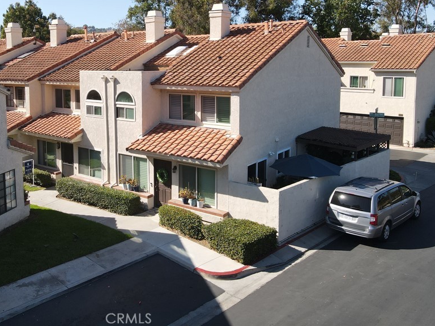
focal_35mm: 32
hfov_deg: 56.3
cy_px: 109
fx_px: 402
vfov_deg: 43.6
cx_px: 170
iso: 100
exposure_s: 1/400
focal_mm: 4.5
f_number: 2.8
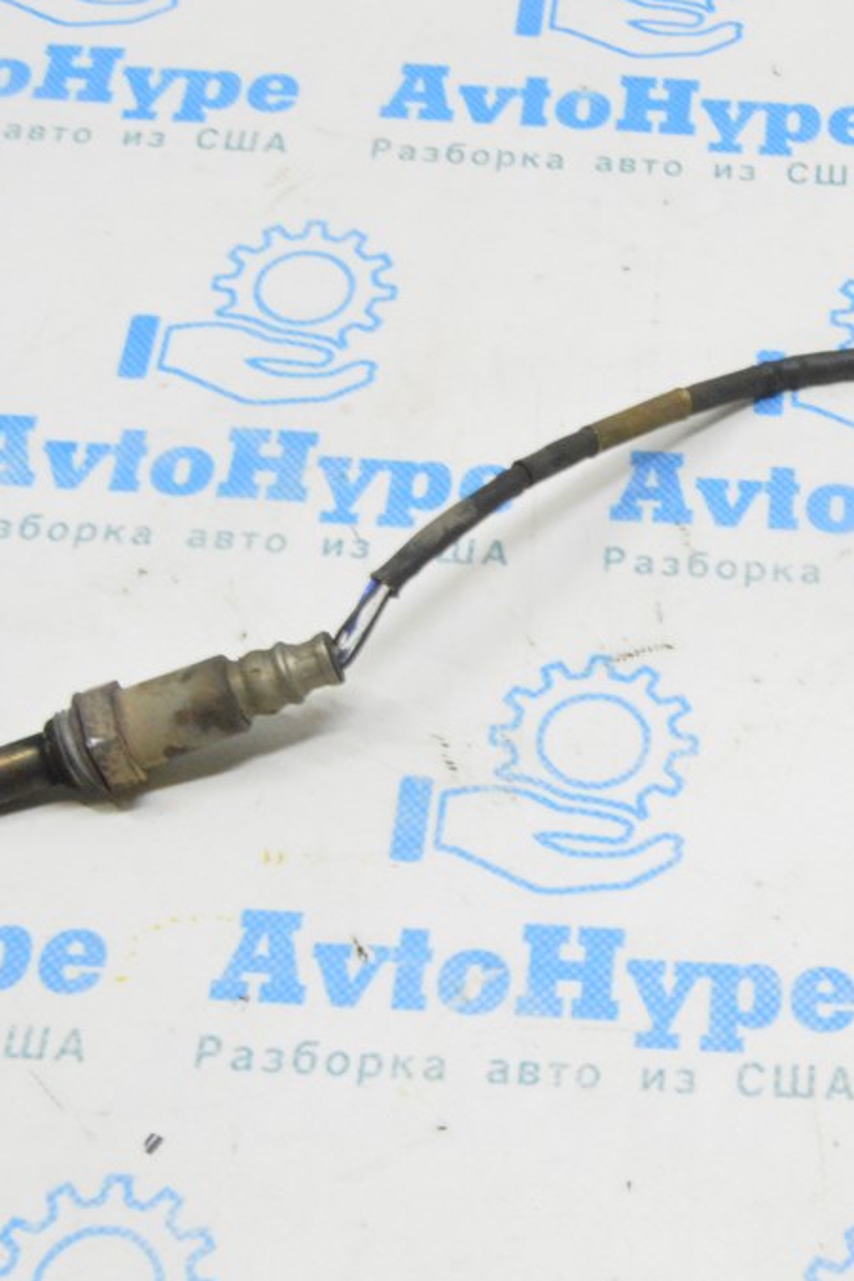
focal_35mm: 68
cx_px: 784
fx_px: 2421
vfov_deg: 29.7
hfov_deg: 19.6
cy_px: 642
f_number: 20
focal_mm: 30
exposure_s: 1/15
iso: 6400
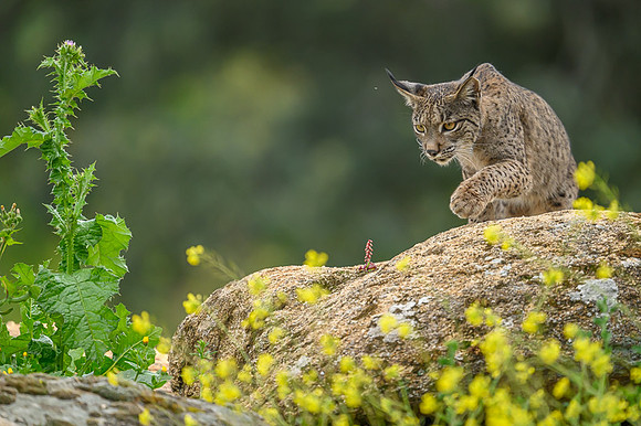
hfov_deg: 3.2
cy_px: 182
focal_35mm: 643
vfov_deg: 2.1
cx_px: 368
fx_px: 11436
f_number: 4
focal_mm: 560
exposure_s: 1/2000
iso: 1100
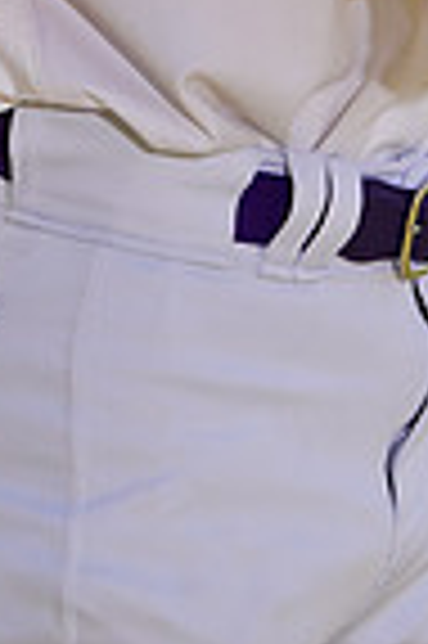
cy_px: -630
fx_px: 16606
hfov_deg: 1.5
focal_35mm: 929
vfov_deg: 2.2
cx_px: 119
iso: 100
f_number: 8
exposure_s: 1/250
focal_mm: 229
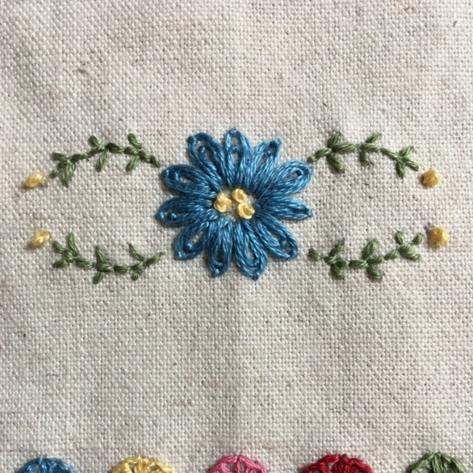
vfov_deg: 46.5
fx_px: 541
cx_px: 233
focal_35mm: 35
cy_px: 314
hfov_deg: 47.2
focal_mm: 4.15
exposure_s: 1/40
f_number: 2.2
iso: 32
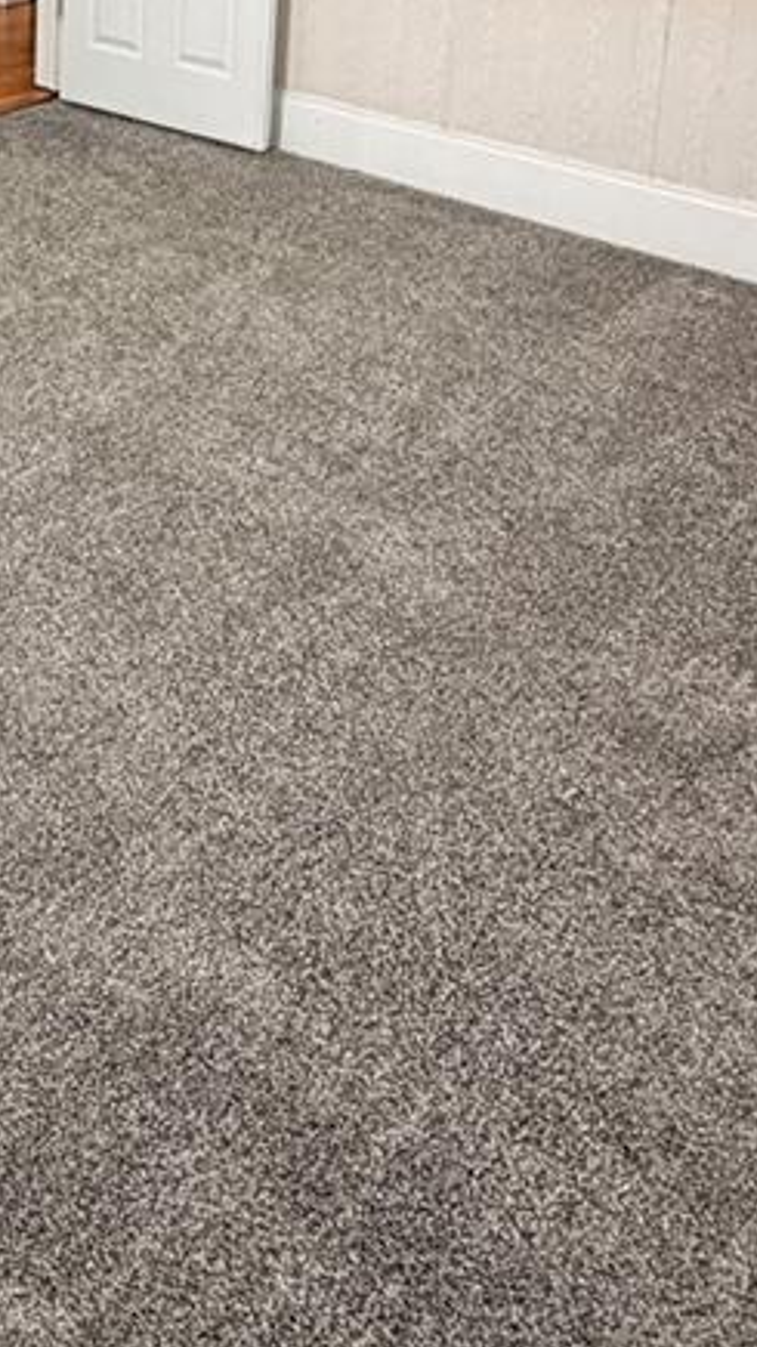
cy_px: 15
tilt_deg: -12.1
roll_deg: -0.9
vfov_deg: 42.2
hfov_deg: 26.4
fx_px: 1500
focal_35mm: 42
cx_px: -49
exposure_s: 1/60
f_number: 2.2
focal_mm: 2.22
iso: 400
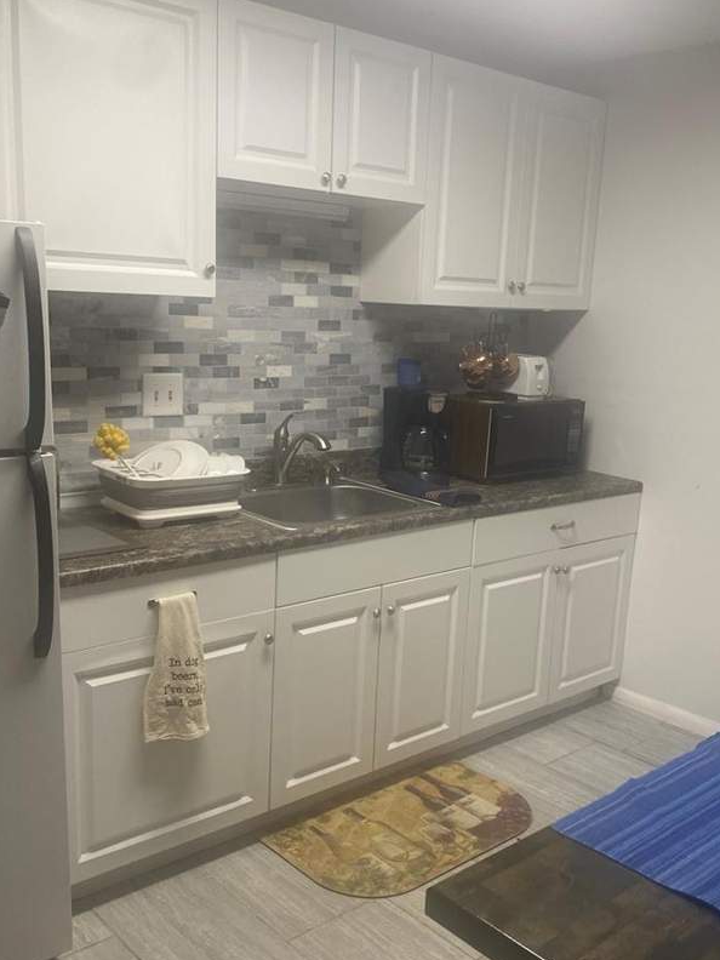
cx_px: 421
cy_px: 526
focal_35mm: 35
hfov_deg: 40.6
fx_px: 971
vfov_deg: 52.5
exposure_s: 1/113
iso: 125
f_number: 1.8
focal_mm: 4.25
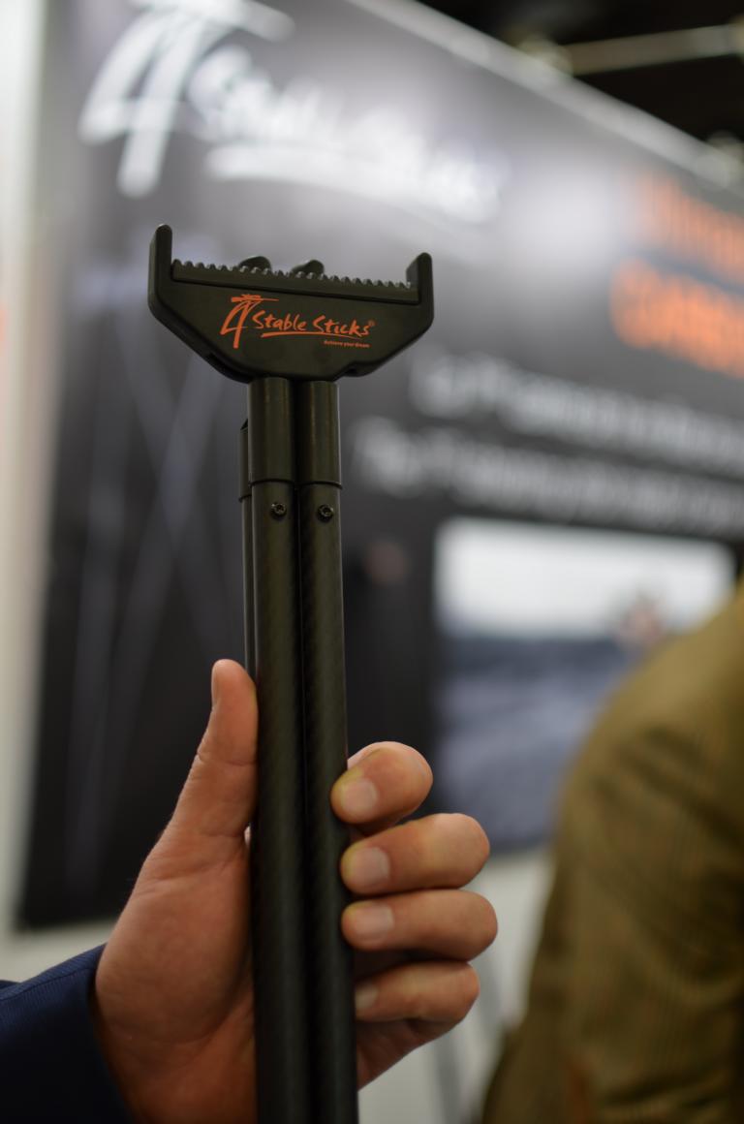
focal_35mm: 52
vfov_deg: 37.9
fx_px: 1635
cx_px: 372
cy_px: 562
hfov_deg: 25.6
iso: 100
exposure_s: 1/80
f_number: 1.8
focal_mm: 35
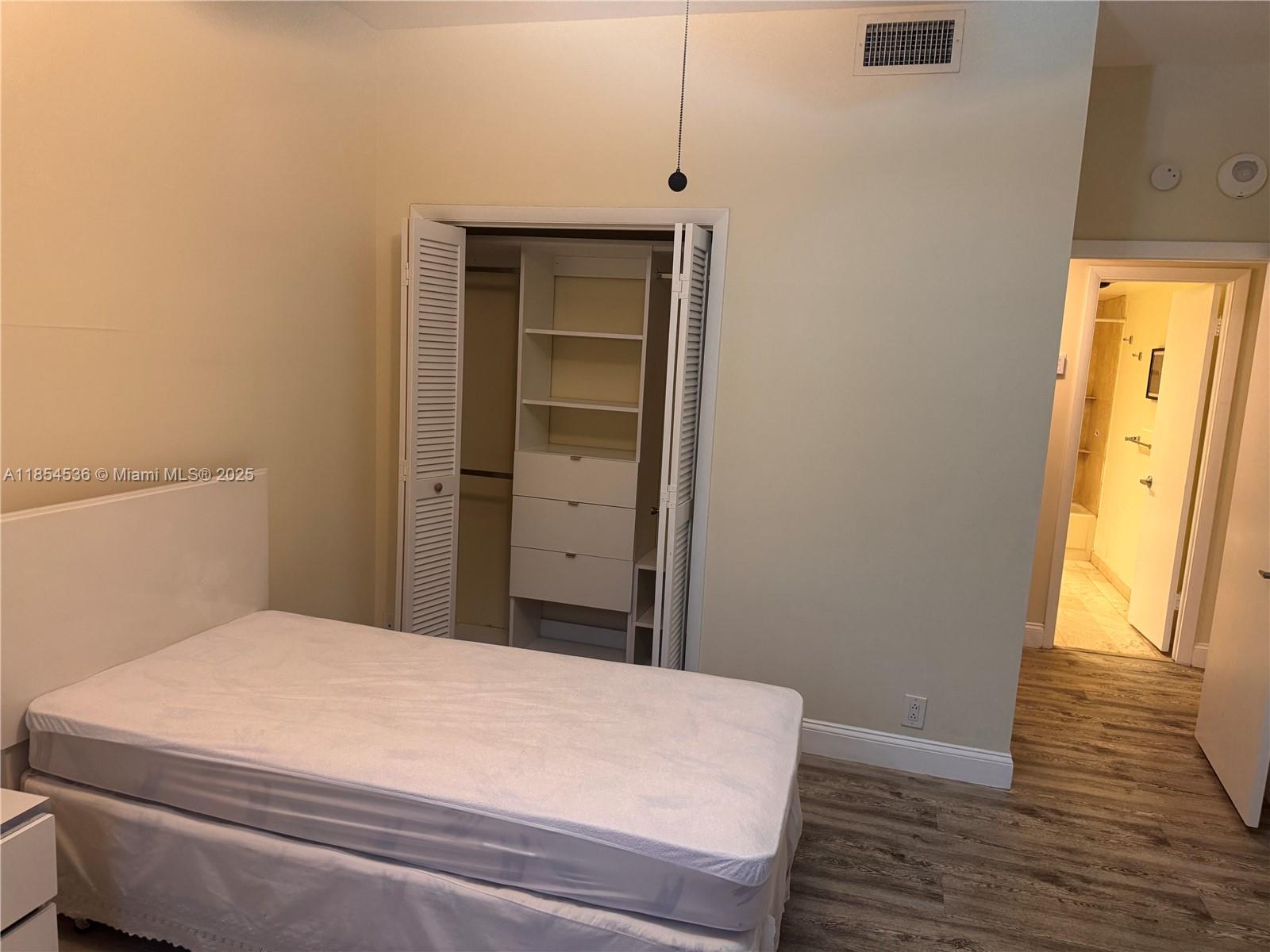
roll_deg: -3.5
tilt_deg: -9.7
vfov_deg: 56.8
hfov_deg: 71.6
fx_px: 881
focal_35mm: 24
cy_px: 476
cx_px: 635
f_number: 1.78
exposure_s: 1/60
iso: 250
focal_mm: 6.76
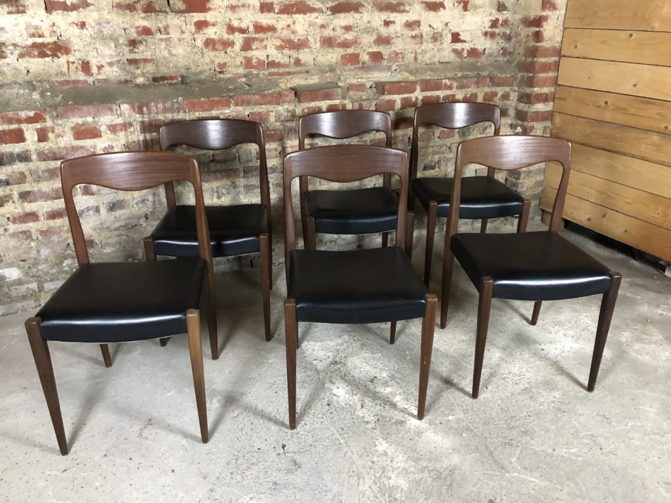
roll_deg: +0.2
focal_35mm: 28
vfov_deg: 49.7
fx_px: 543
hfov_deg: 63.4
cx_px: 336
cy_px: 252
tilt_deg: -23.8
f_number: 1.8
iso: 100
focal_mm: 4
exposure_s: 1/13
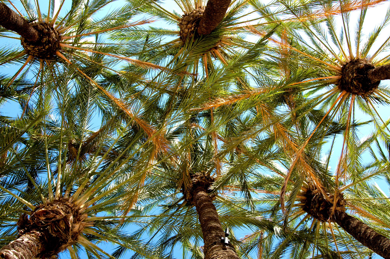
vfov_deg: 35.8
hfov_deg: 51.9
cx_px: 197
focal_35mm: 37
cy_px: 127
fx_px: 400
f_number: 8
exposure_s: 1/250
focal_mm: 24
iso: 320
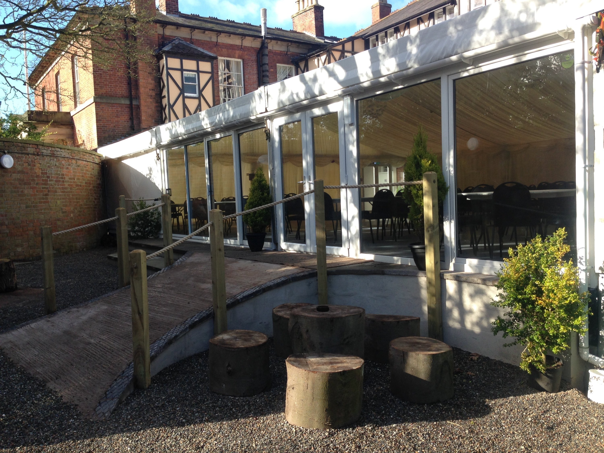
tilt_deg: -2.3
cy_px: 226
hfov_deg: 55.4
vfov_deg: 42.9
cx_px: 302
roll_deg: +1.1
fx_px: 576
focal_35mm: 33
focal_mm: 4.12
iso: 50
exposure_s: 1/420
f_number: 2.4
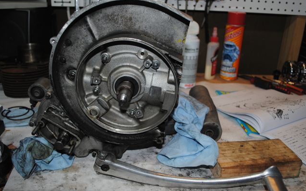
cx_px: 153
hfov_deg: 56.7
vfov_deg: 37.3
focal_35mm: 34
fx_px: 283
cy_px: 94
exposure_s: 1/60
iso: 200
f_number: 4
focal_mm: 22
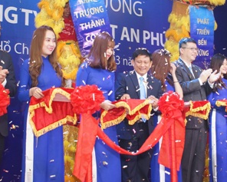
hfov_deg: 26.7
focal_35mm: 71
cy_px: 63
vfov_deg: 21.5
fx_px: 477
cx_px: 135
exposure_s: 1/200
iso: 800
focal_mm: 35
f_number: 4.5
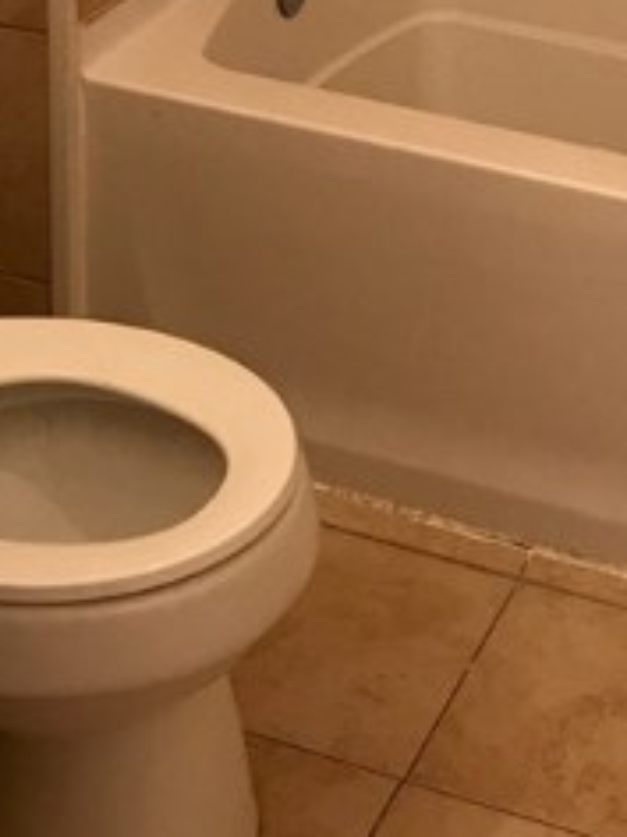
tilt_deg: -16.8
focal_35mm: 91
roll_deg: -0.9
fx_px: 2198
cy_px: -262
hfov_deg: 16.1
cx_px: 542
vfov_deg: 19.7
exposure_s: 1/20
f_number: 1.8
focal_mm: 3.99
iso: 40
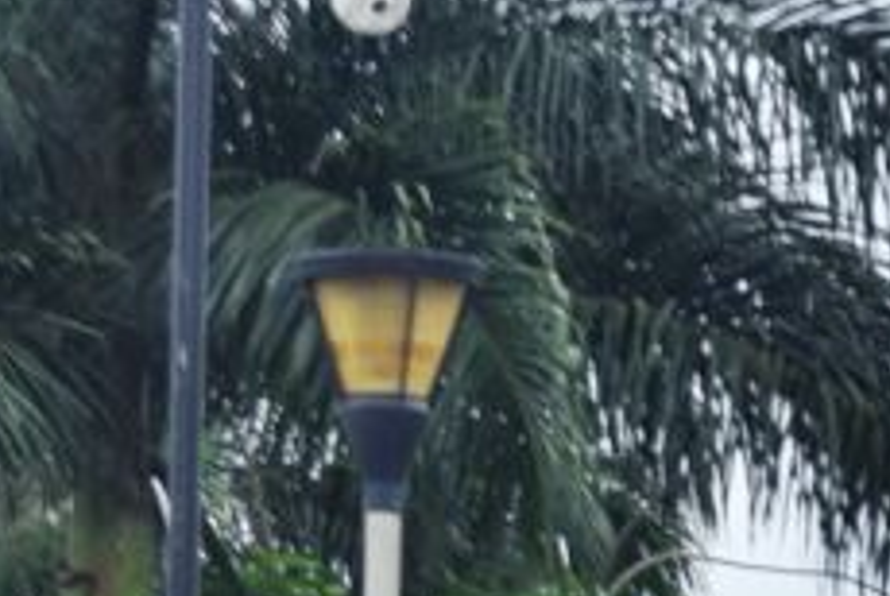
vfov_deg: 4.3
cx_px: 2101
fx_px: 7922
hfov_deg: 6.2
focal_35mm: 320
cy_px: 851
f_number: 8
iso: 200
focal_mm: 35
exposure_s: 1/500
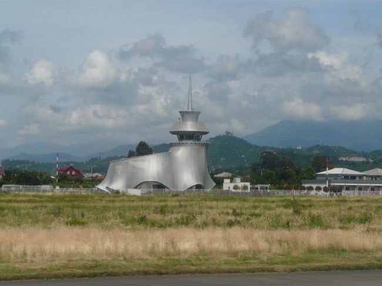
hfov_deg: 22.0
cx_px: 191
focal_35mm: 89
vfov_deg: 16.6
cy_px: 143
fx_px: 982
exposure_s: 1/400
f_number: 7.1
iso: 100
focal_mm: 14.7
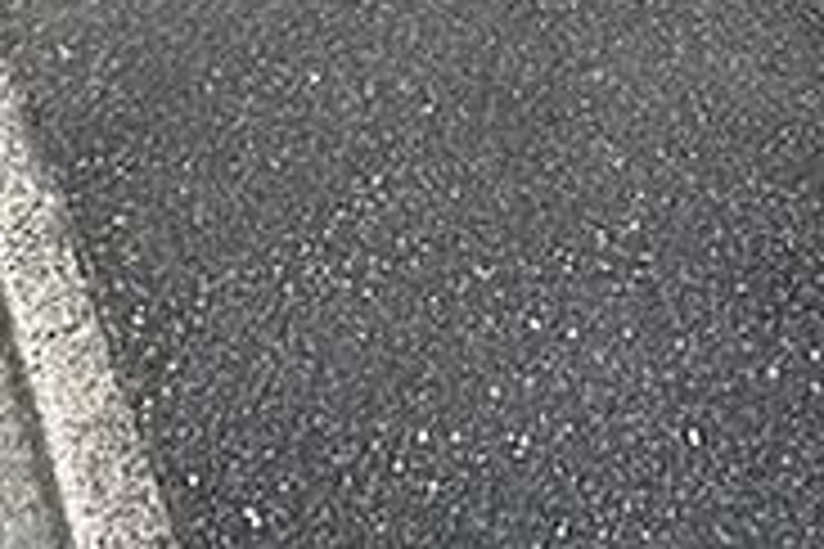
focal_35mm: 51
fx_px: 1167
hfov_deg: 38.7
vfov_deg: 20.5
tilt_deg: -8.1
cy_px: -382
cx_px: 504
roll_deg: -0.9
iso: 40
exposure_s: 1/587
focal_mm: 2.22
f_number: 2.2
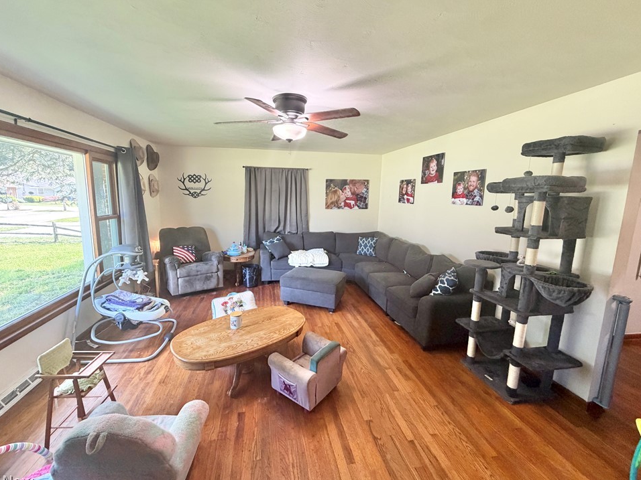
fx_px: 278
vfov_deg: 81.7
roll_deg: -0.1
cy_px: 235
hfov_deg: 98.1
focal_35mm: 15
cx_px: 307
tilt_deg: -9.2
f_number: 2.2
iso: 320
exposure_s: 1/95
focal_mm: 2.22
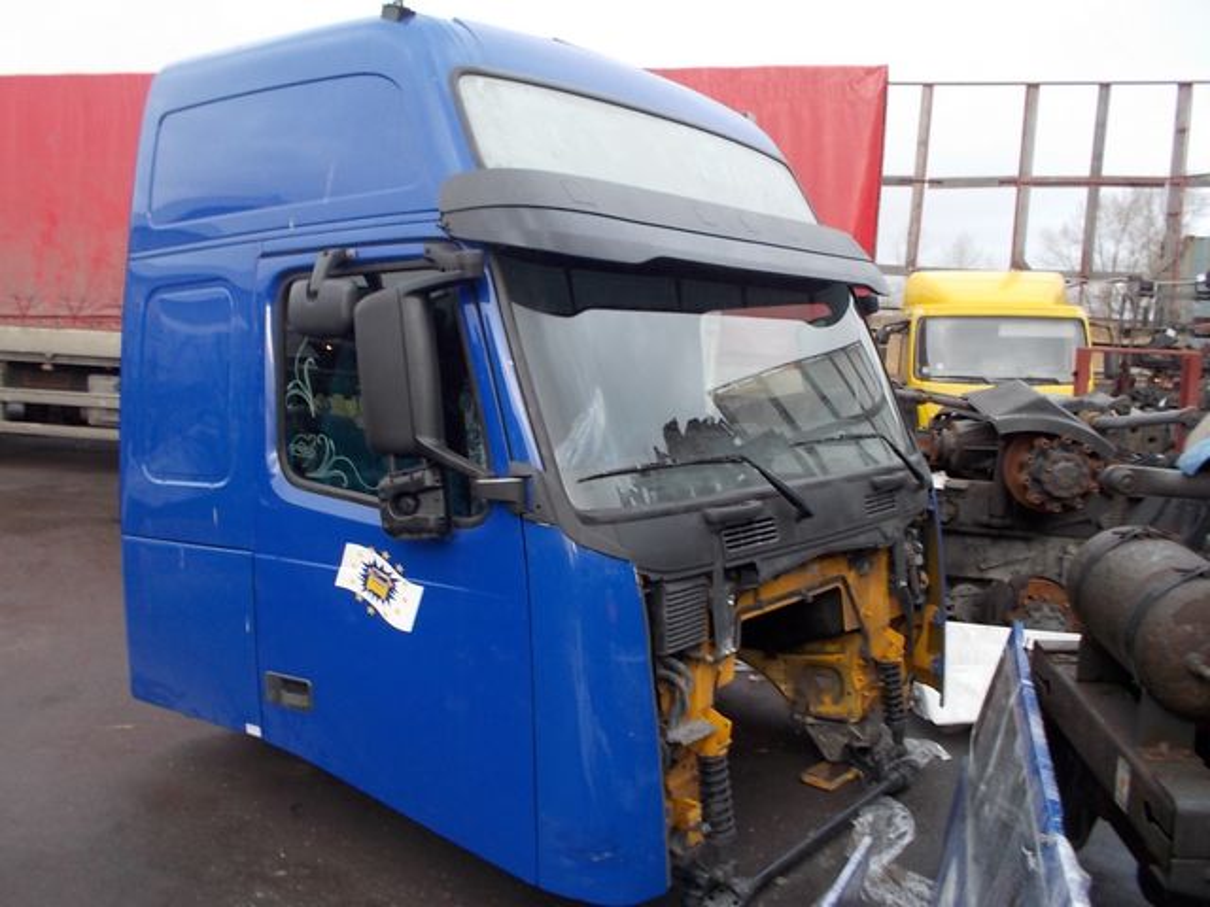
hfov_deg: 61.7
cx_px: 605
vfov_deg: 48.2
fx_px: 1014
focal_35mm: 29
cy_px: 454
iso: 100
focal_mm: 4.1
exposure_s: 1/25
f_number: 3.3
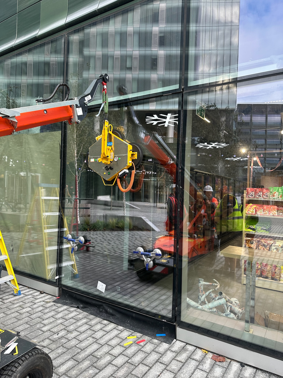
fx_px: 262
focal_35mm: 24
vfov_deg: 71.6
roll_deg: -1.8
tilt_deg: +0.5
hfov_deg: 56.8
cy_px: 189
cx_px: 142
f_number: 1.78
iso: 80
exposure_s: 1/268
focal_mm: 6.86
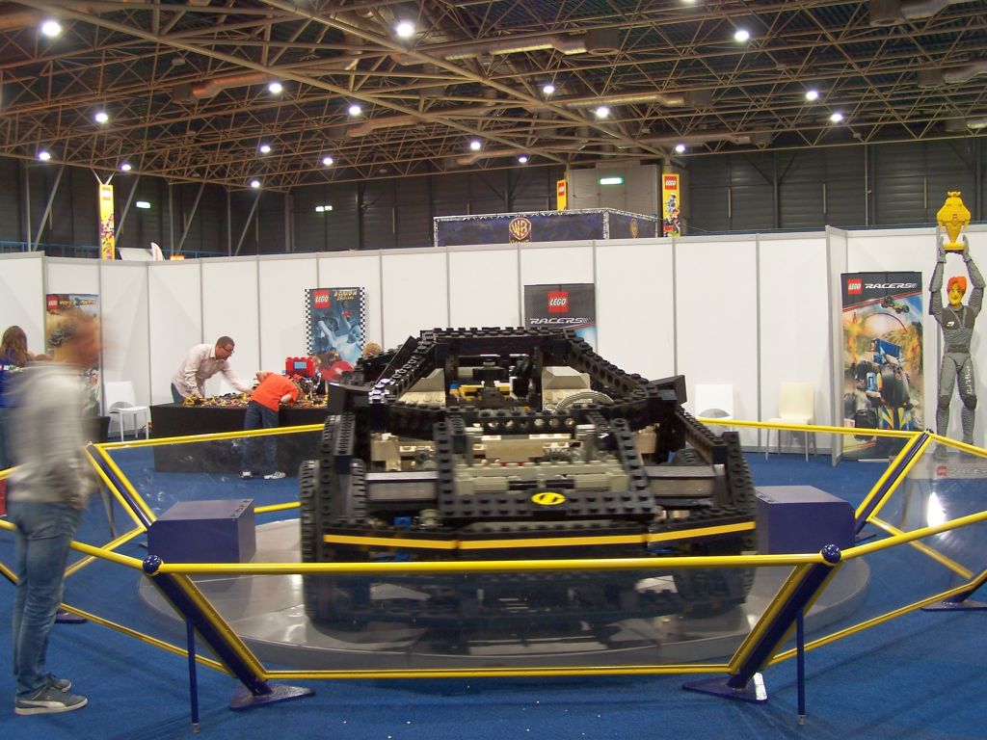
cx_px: 494
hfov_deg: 46.8
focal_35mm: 40
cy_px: 370
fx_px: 1141
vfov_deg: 36.0
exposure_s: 1/2
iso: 80
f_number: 2.8
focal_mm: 6.7
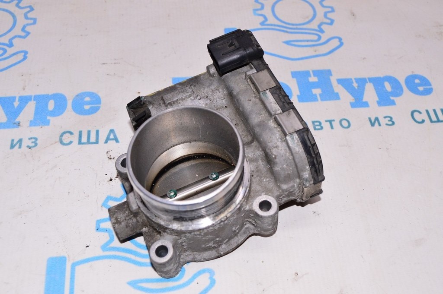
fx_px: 535
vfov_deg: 30.8
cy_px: 147
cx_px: 222
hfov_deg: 45.0
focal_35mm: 44
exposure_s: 1/200
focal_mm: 29
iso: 1600
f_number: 8
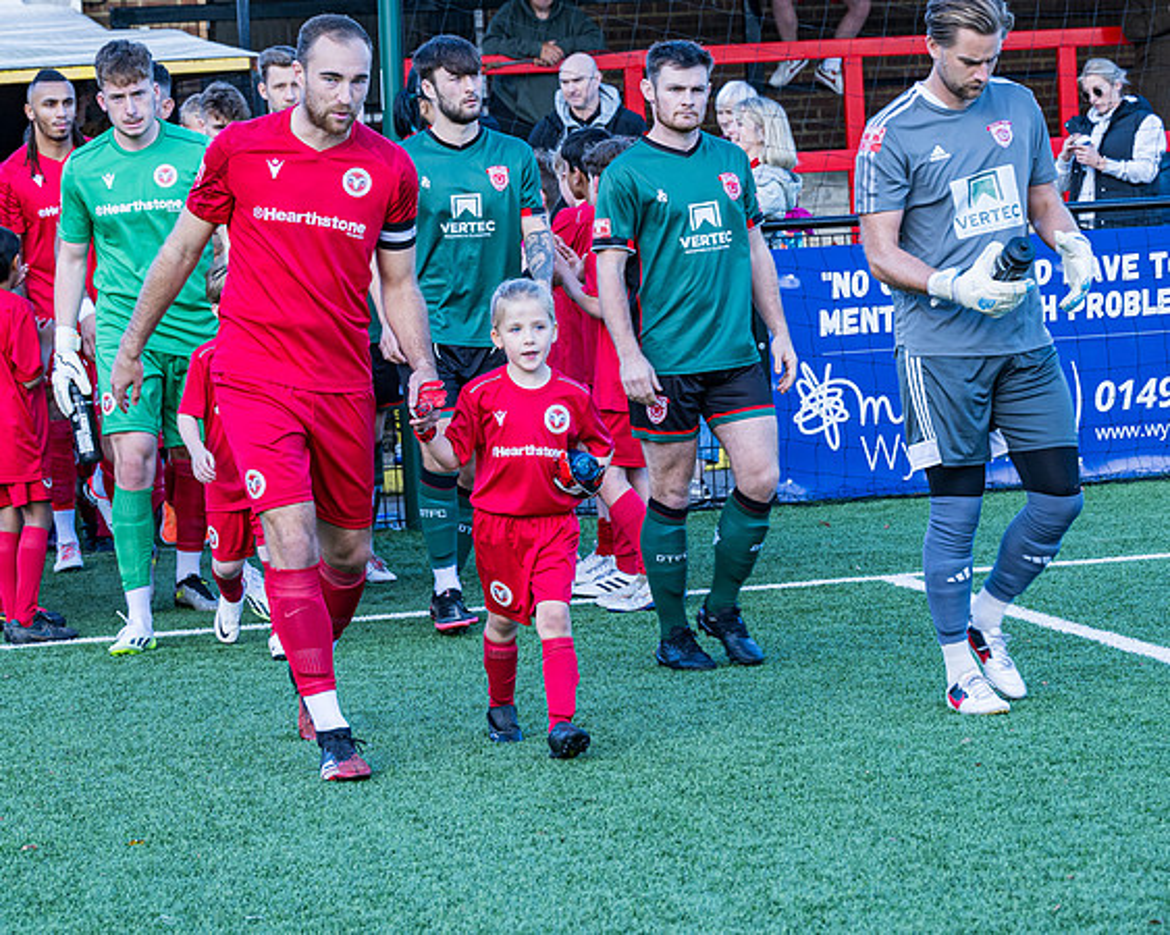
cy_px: 502
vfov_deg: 11.8
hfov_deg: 14.7
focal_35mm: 131
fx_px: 4524
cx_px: 754
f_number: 5
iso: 200
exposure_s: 1/250
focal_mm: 72
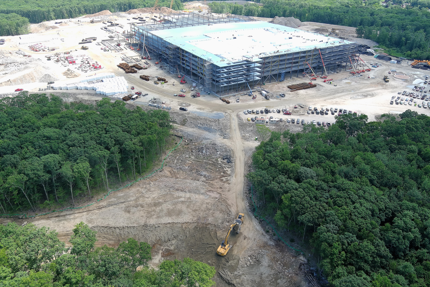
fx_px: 346
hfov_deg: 63.7
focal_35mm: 29
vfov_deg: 45.0
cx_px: 215
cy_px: 144
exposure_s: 1/400
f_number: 2.8
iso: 100
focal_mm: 10.57
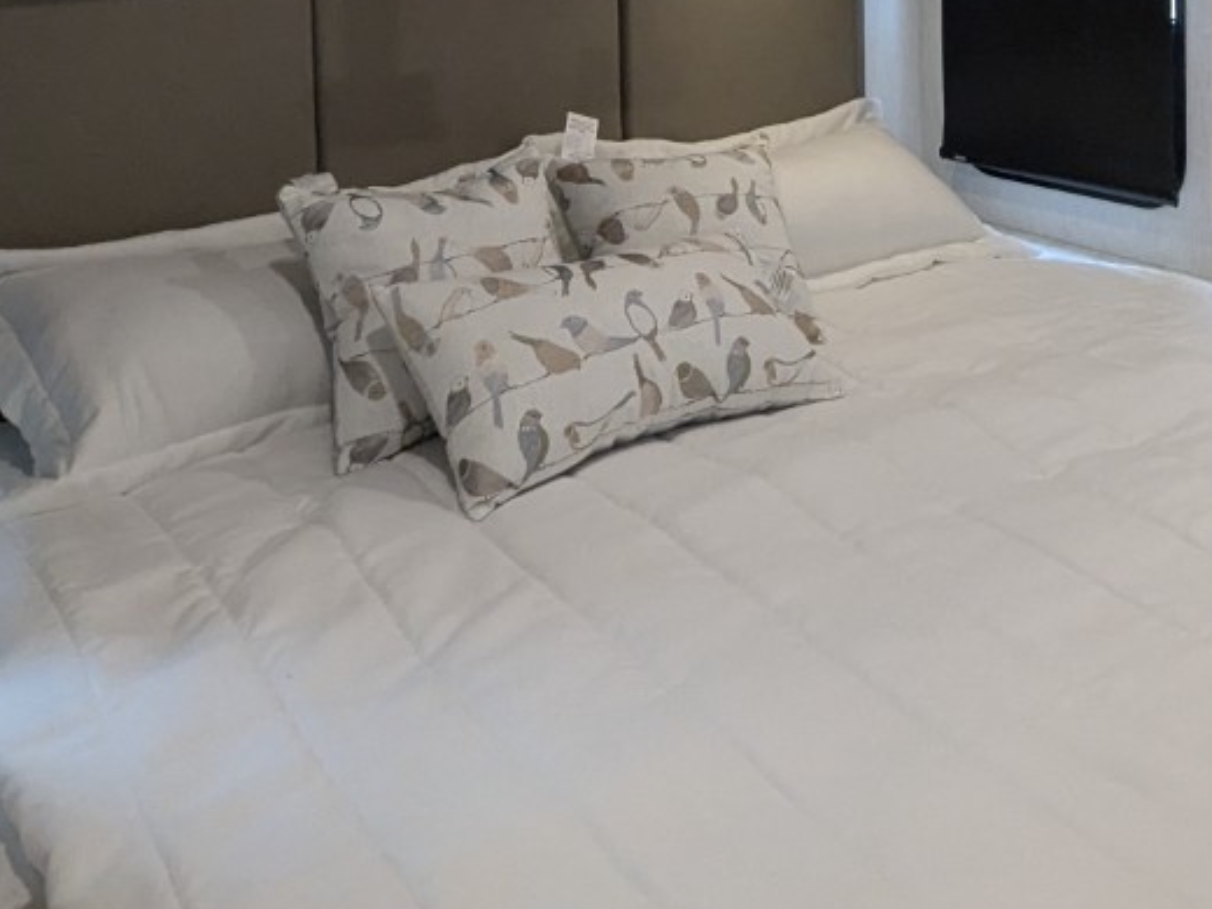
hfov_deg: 42.9
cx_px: 857
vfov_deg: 30.3
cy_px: -75
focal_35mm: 43
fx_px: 1506
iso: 473
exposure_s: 1/109
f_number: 2.2
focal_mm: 2.35
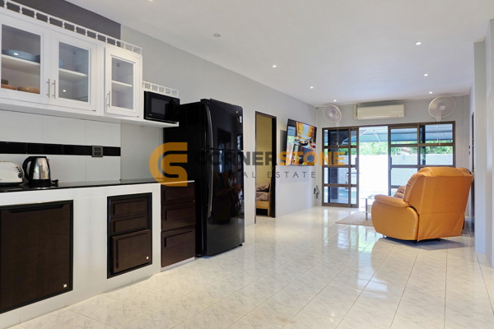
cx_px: 247
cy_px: 164
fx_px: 329
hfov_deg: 73.7
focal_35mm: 24
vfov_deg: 53.1
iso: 400
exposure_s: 1/30
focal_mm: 16
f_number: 3.5
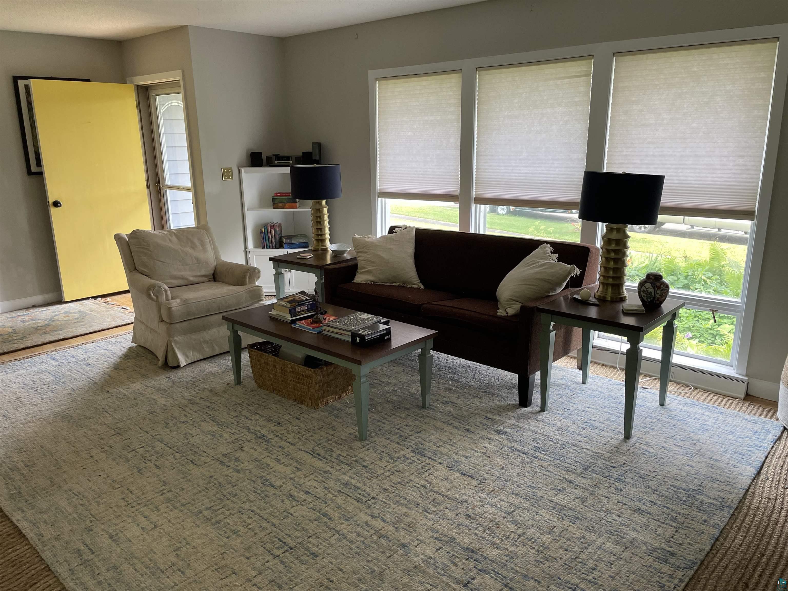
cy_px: 296
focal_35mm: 26
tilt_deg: -14.6
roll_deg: +0.3
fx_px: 592
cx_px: 394
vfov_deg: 53.1
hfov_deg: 67.3
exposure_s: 1/121
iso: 80
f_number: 1.6
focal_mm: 4.2
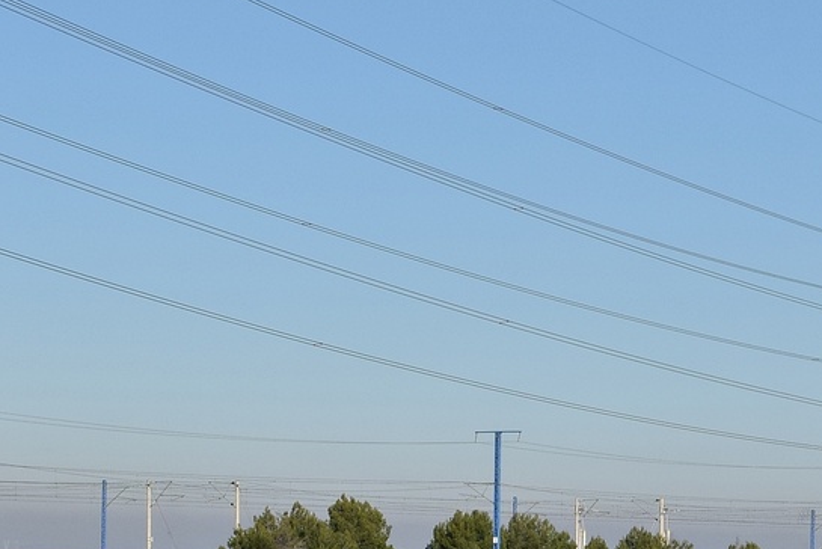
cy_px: 682
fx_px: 3861
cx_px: 457
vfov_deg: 8.0
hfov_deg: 12.2
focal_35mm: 169
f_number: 9
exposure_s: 1/800
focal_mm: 32
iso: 125
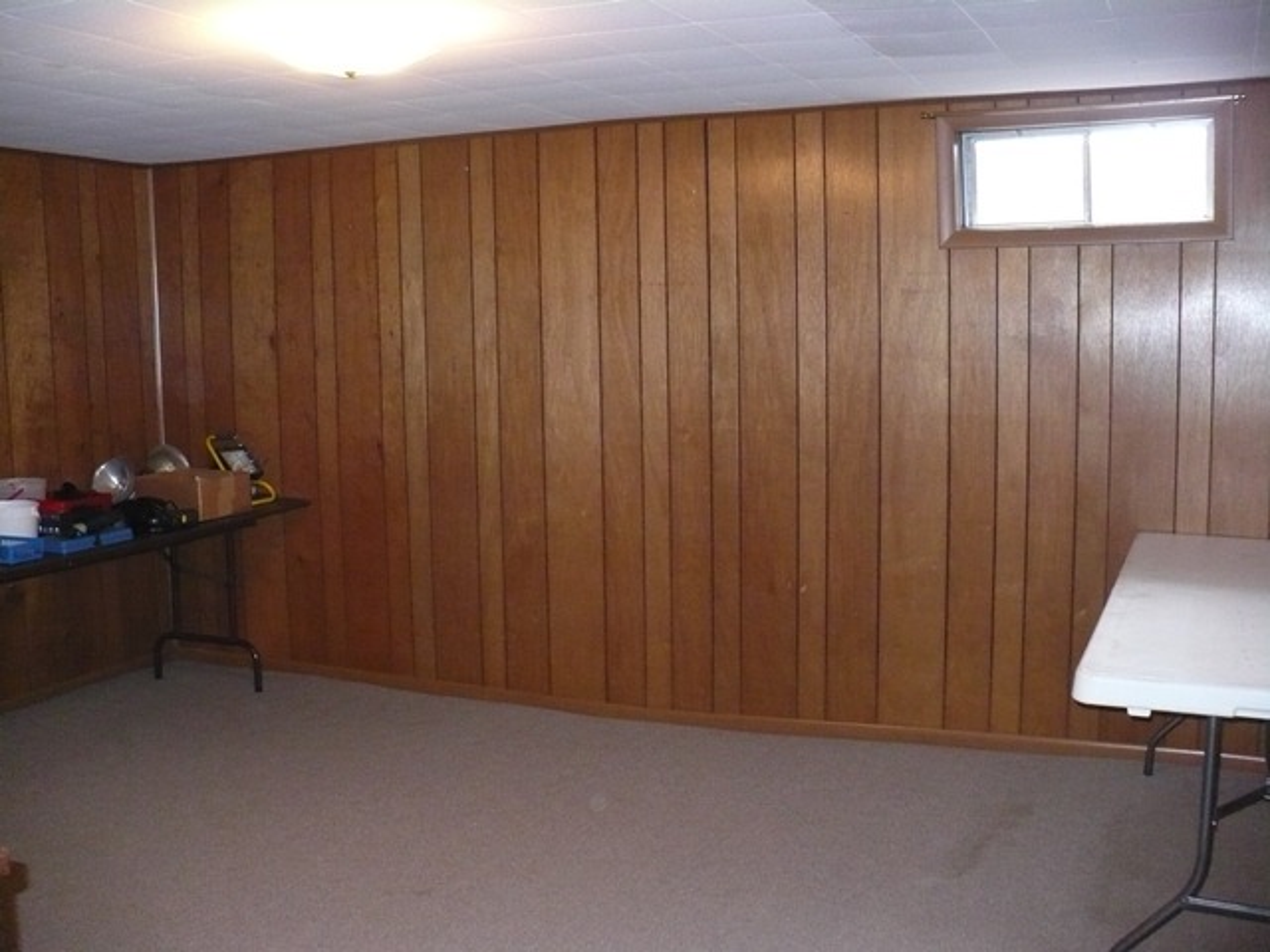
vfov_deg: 38.7
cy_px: 476
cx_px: 635
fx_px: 1357
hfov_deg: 50.1
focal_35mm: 37
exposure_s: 1/30
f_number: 2.8
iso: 500
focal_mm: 6.1
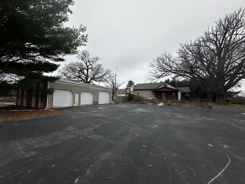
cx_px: 122
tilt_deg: +4.0
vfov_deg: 85.7
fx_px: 99
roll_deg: -0.5
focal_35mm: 14
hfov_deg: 102.1
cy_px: 92
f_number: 2.2
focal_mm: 2.22
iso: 40
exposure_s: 1/433
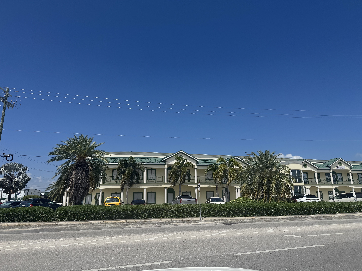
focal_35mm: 24
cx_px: 181
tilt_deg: +13.9
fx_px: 251
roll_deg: +1.6
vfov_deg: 56.8
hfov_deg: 71.6
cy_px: 136
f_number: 1.78
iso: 80
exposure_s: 1/7937
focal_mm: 6.76
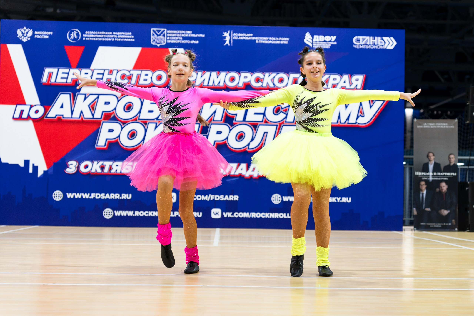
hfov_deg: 30.5
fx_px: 869
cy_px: 155
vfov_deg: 20.6
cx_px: 258
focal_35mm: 66
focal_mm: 59.5
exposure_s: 1/640
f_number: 2.8
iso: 3200
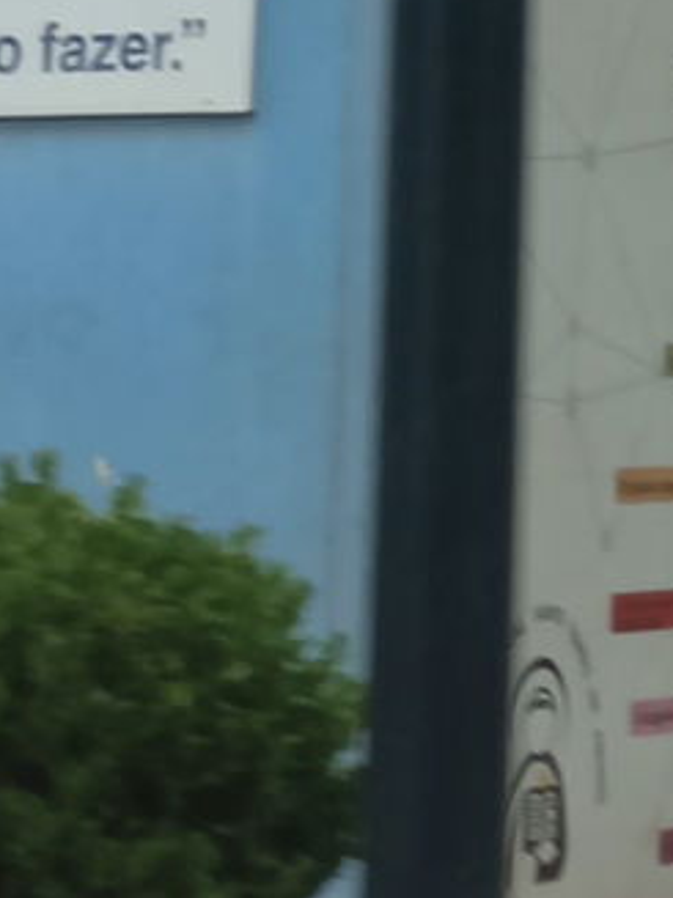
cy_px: -1140
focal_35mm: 196
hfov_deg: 7.5
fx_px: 5084
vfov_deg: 9.2
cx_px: 692
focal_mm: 4.6
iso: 25
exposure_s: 1/222
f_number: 1.8
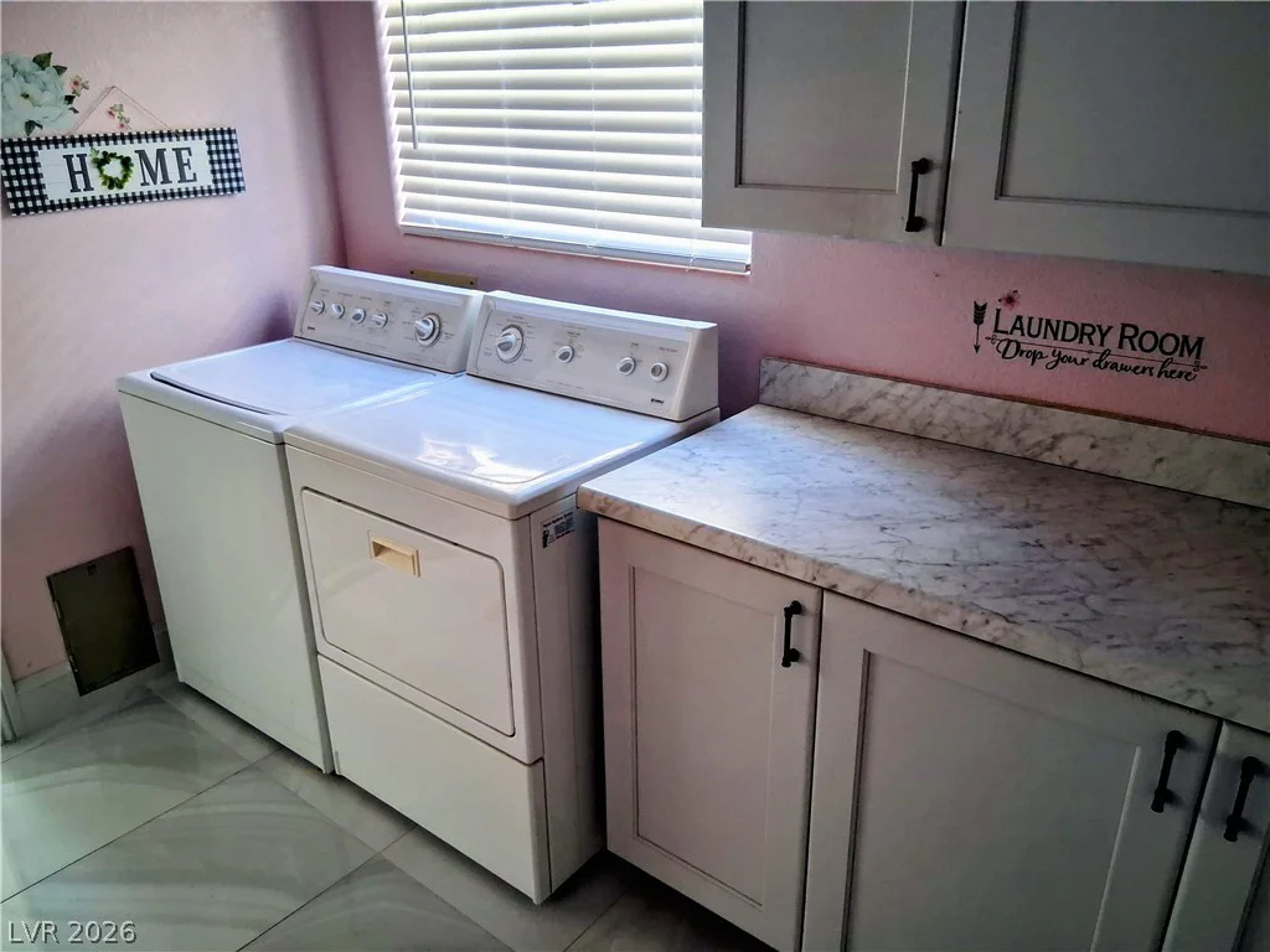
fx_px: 954
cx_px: 635
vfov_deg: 53.1
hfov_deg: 67.3
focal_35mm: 26
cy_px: 476
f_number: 1.8
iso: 320
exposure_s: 1/120
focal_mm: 3.98
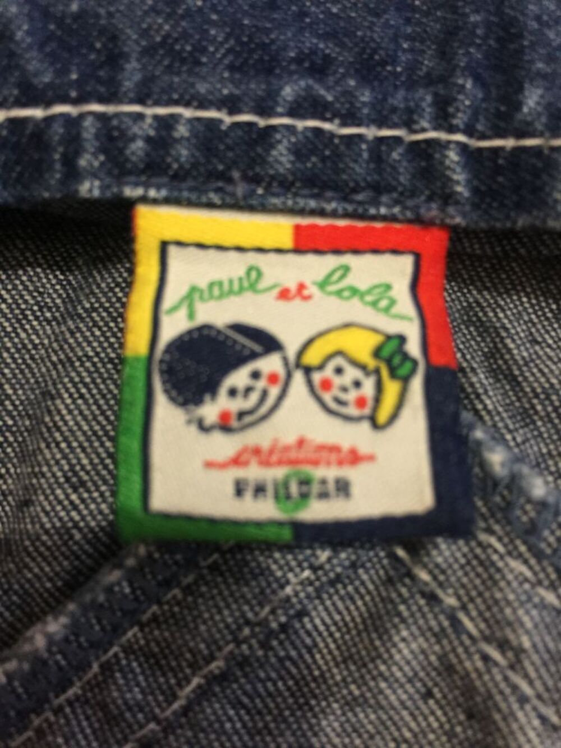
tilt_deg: -81.2
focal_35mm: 29
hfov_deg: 48.2
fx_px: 627
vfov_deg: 61.7
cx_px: 280
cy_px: 374
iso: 100
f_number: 2.2
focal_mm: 4.15
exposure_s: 1/10
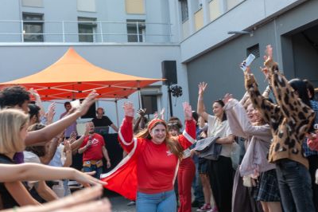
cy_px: 134
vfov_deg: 27.4
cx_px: 146
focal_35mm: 49
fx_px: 432
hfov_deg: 40.3
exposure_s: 1/100
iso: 100
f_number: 4.5
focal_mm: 35
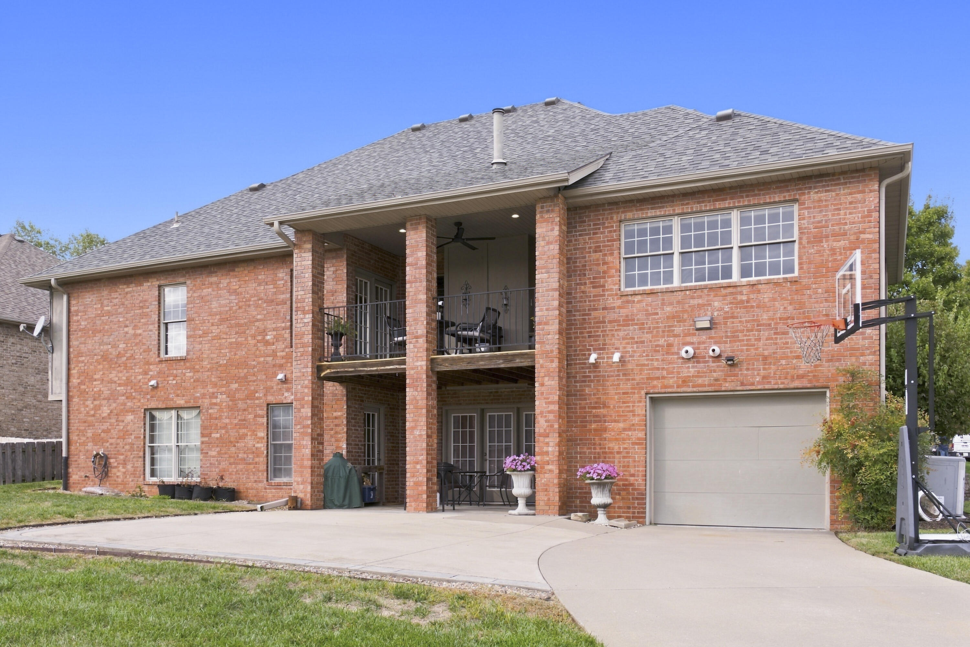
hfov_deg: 61.9
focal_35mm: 30
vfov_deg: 43.6
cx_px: 485
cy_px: 324
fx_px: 808
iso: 160
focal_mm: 20
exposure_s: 1/100
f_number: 9
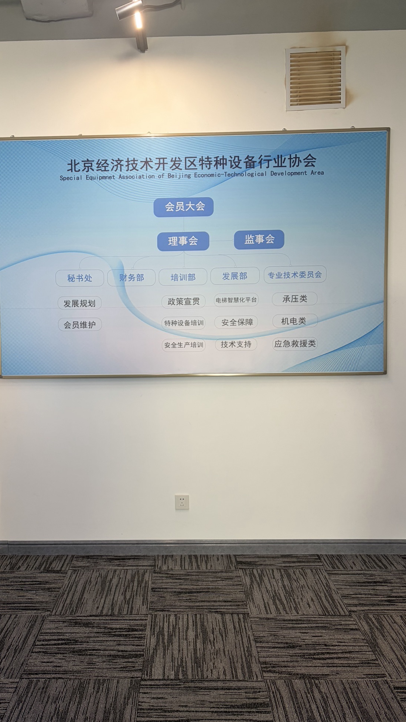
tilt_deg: -4.8
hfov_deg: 40.0
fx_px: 555
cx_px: 160
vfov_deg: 66.1
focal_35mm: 29
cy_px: 367
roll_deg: +1.1
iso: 125
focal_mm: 5.96
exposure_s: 1/100
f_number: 1.6
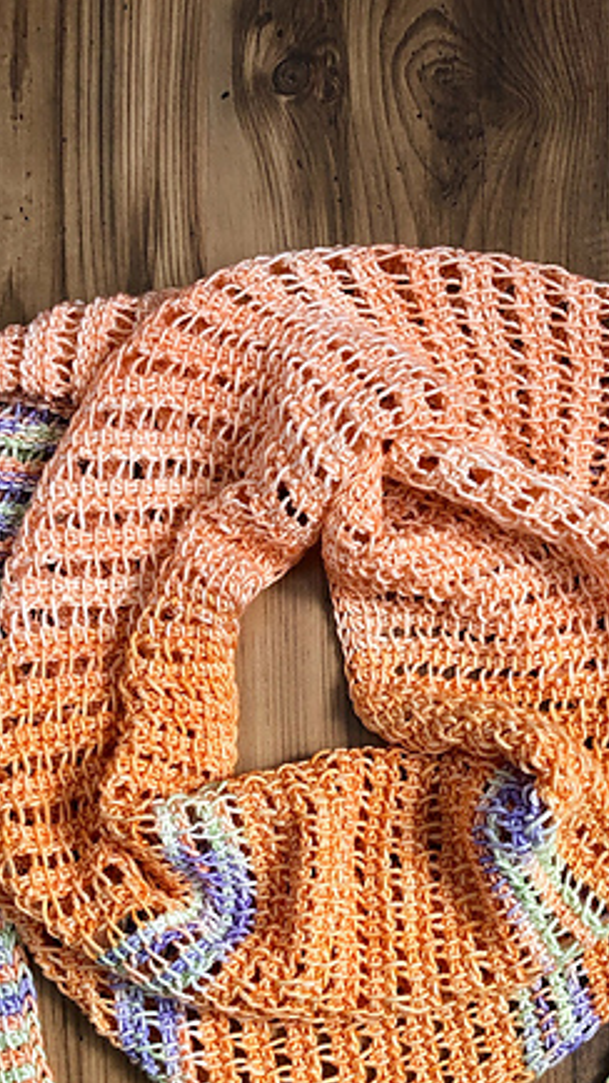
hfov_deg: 26.5
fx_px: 1292
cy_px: 736
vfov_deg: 44.7
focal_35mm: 45
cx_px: 337
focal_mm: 3.99
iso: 40
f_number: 1.8
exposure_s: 1/24
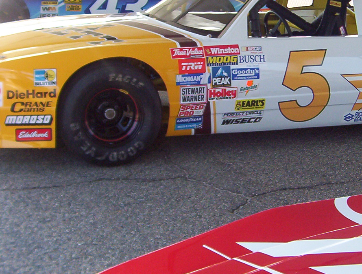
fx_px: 692
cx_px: 258
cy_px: 64
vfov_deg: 22.1
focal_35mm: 66
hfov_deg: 29.0
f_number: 2.76
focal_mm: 5.54
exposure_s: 1/314
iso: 100
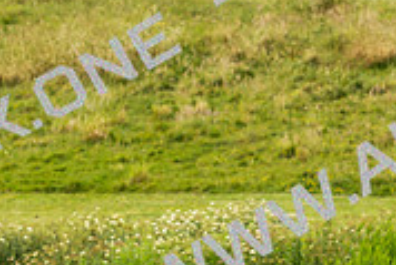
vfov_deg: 1.1
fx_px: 13563
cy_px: 311
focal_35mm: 1232
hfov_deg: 1.7
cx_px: 414
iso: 640
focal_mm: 379
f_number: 6.3
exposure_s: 1/2000
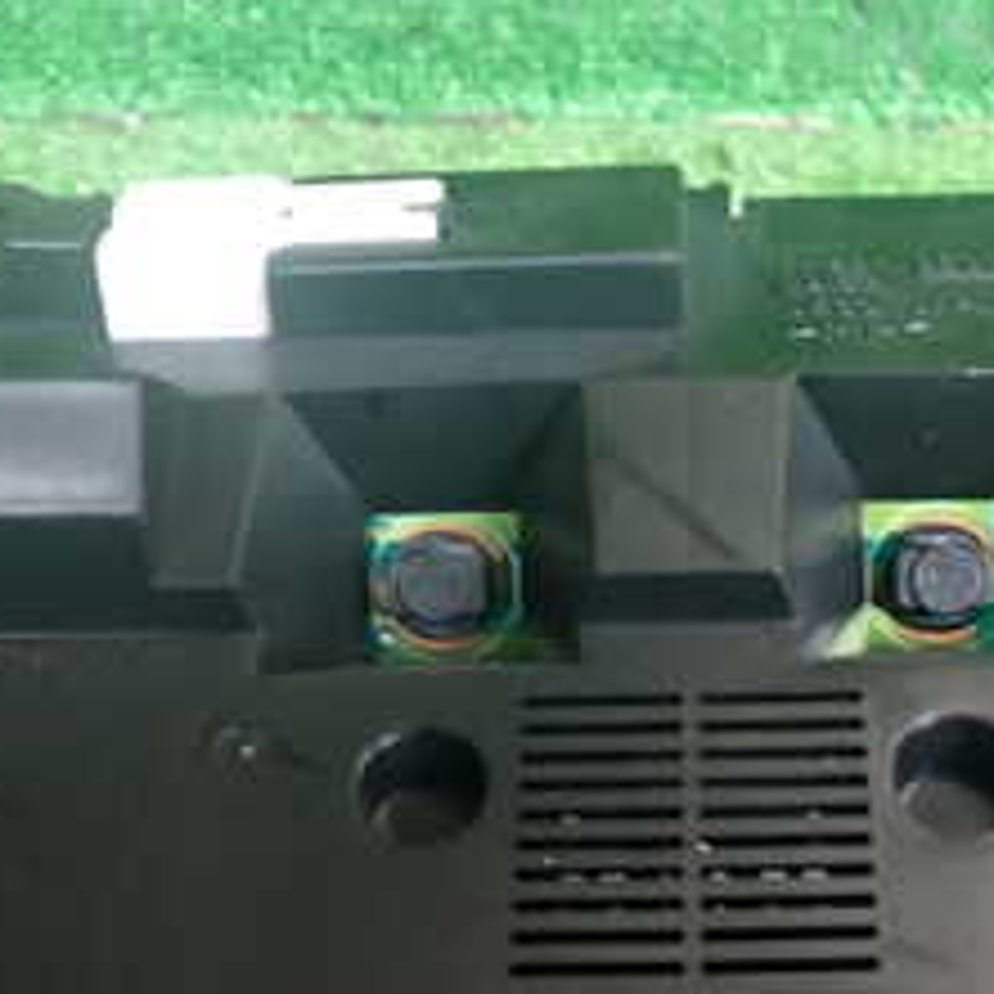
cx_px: 706
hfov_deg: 23.8
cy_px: 715
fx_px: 2339
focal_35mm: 72
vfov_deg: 23.8
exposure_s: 1/50
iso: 500
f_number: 2.3
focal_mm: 5.4
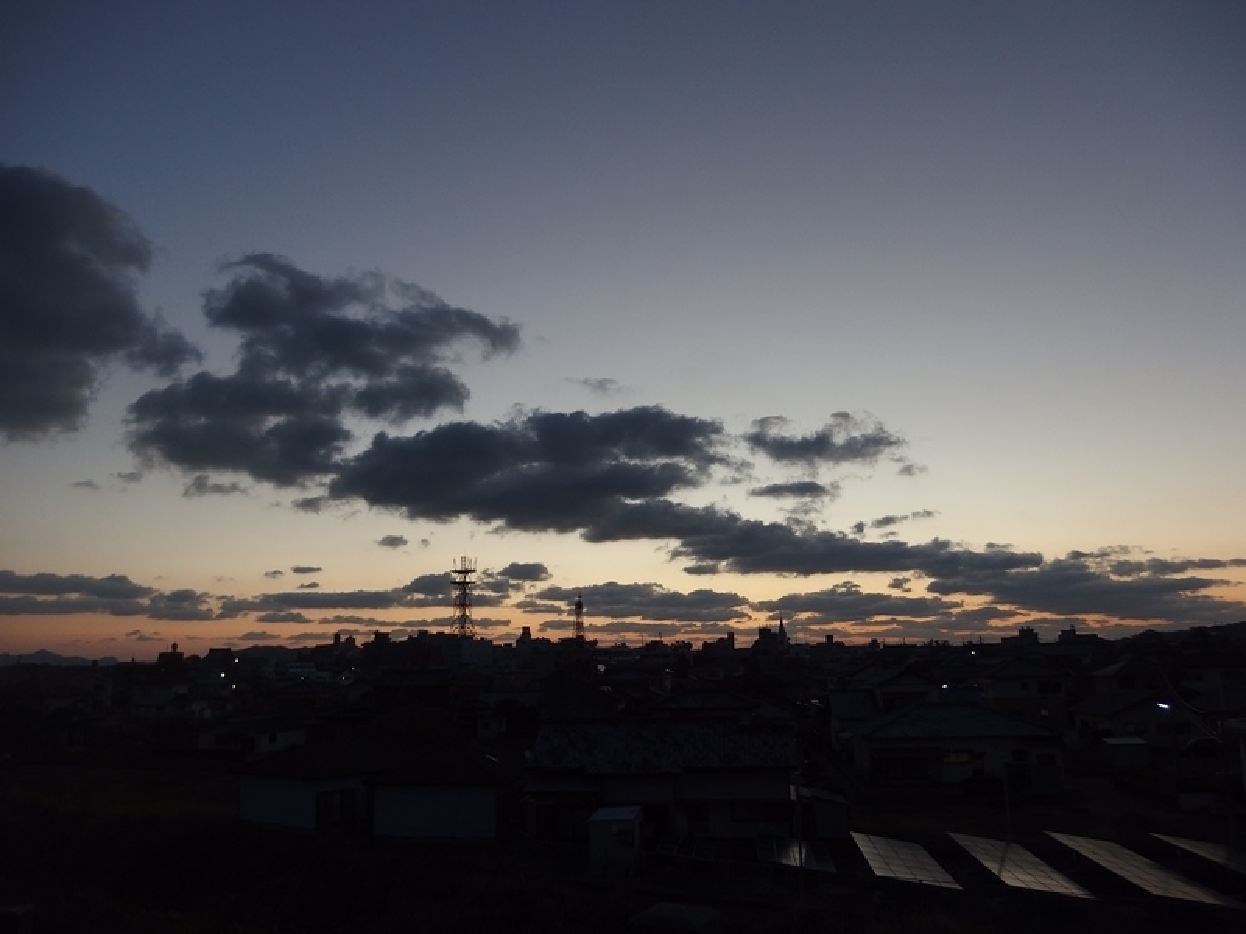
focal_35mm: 26
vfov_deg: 53.1
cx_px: 623
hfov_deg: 67.3
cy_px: 467
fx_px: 936
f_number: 2
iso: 100
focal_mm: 4.7
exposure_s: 1/80
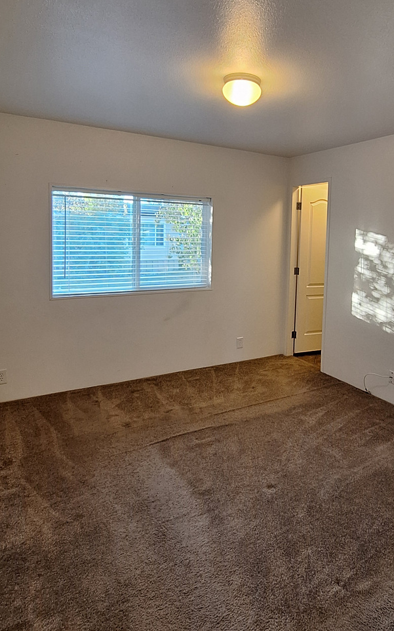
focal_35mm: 22
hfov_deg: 54.0
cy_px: 261
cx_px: 260
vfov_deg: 79.0
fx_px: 378
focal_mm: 1.74
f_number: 2.2
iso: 125
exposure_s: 1/40
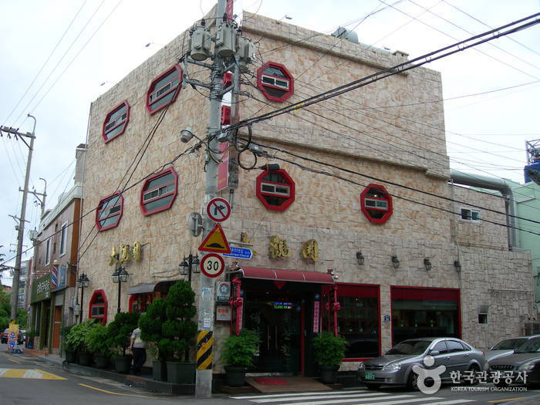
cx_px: 270
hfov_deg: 49.0
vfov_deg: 37.7
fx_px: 593
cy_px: 202
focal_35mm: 38
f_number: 2.8
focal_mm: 7.8
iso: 50
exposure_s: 1/133
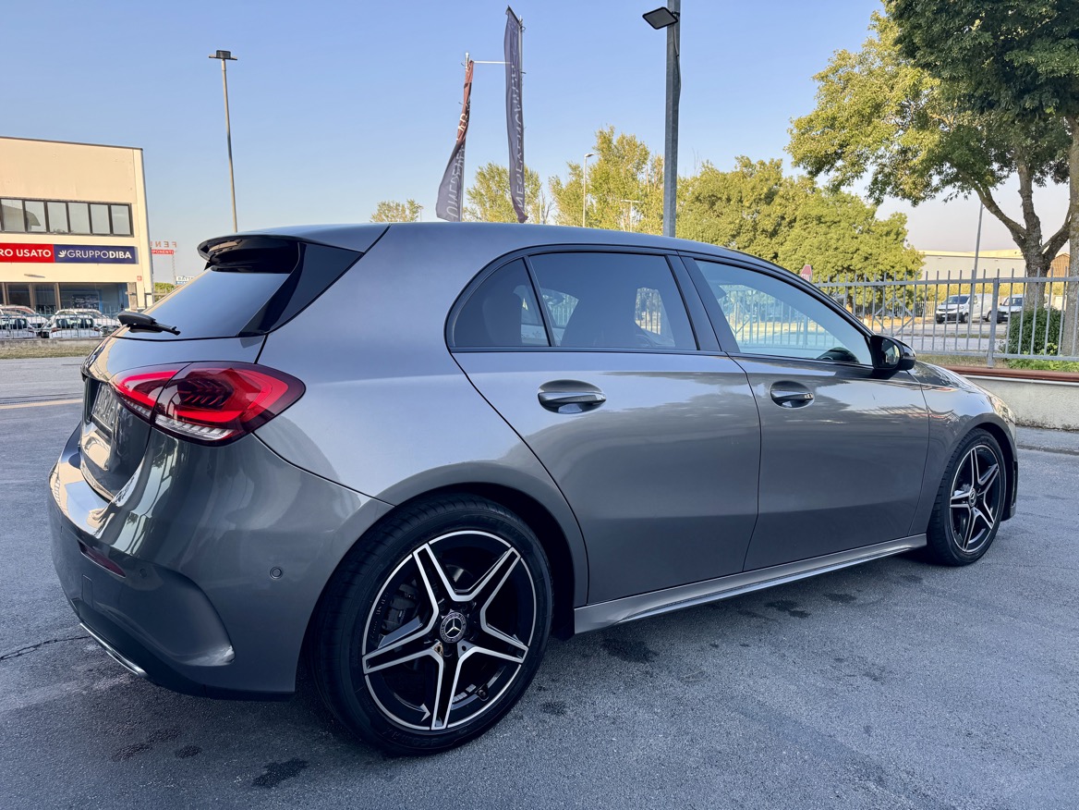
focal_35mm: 24
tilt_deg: -7.5
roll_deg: +0.8
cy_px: 405
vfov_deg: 56.8
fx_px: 748
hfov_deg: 71.6
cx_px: 540
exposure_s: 1/792
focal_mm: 6.76
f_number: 1.78
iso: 80
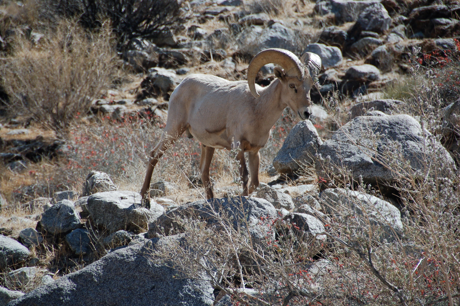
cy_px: 153
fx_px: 3830
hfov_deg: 6.9
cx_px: 230
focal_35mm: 300
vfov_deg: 4.6
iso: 200
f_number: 5.6
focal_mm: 200
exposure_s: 1/250
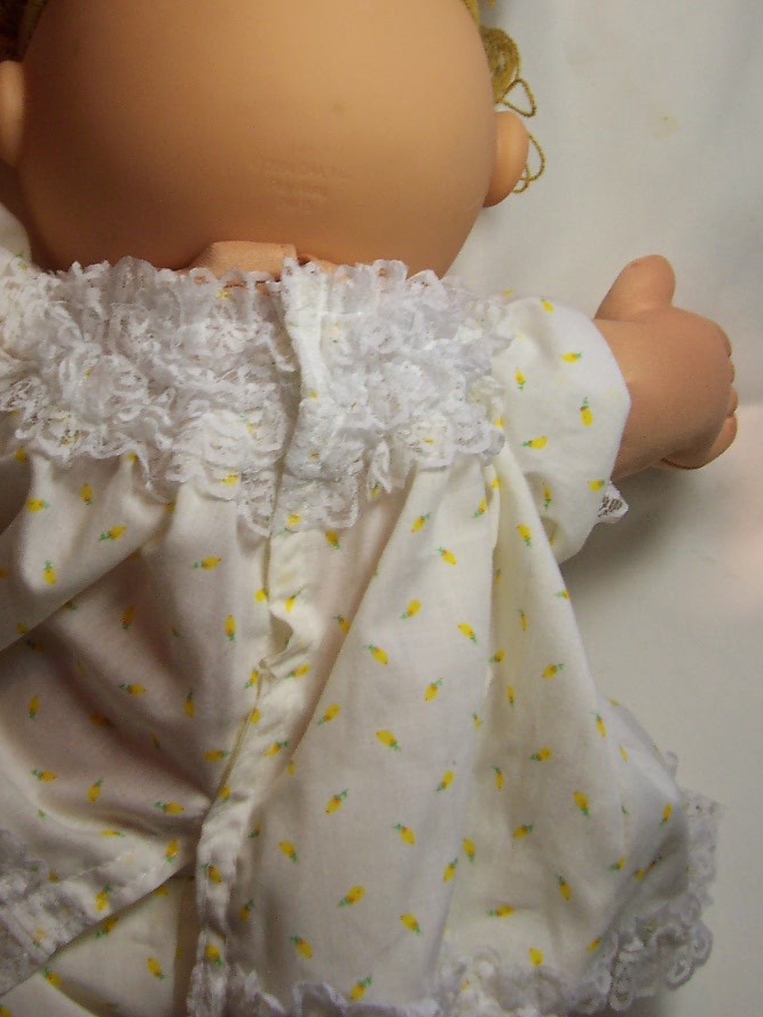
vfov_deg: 37.9
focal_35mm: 50
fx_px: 1469
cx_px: 249
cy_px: 356
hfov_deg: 28.9
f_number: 2.8
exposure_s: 1/90
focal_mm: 5.6
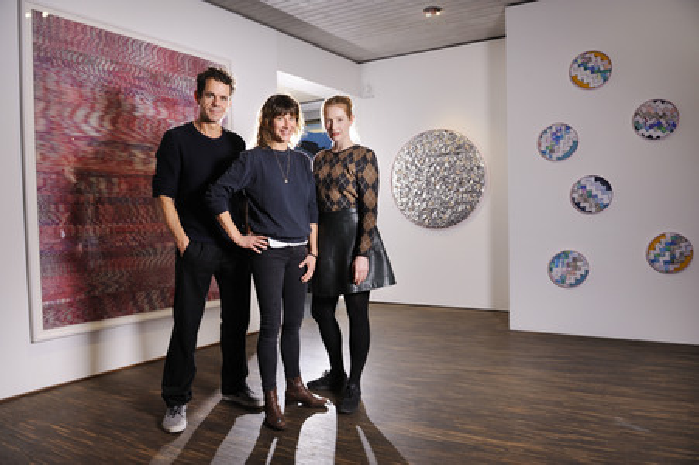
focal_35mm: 24
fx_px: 466
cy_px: 232
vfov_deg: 53.1
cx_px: 350
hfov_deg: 73.8
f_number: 4
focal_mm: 24
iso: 640
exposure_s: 1/160
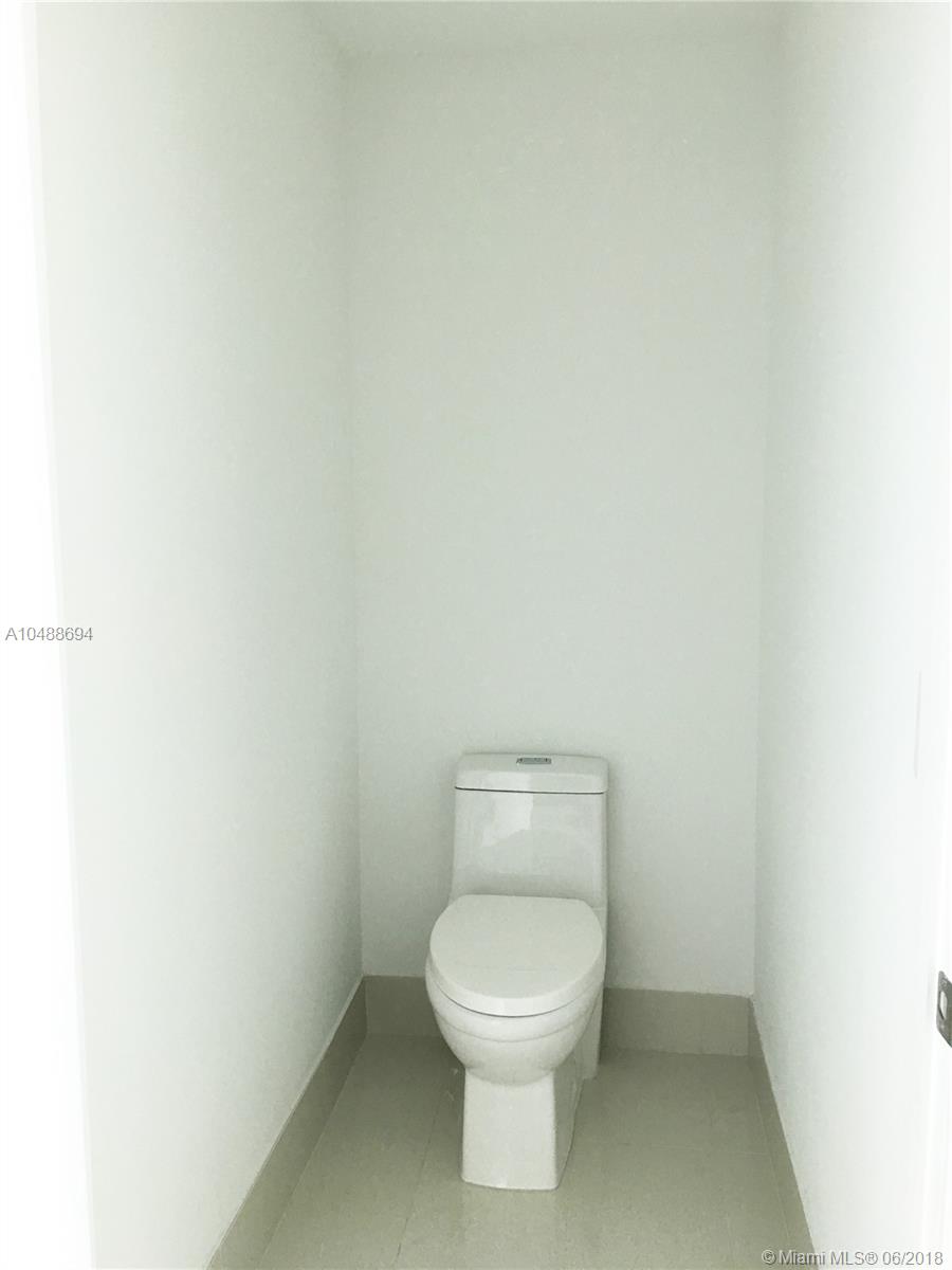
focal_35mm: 29
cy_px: 635
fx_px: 1063
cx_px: 476
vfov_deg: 61.7
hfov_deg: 48.2
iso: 32
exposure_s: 1/30
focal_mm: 4.15
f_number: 2.2
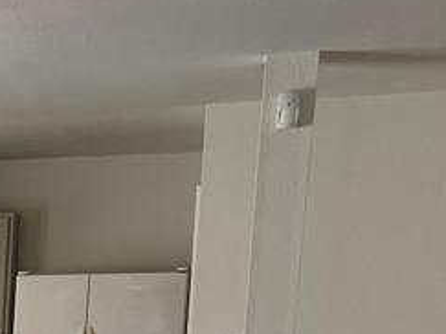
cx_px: -314
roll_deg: +0.0
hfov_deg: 16.7
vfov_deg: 13.3
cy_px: 593
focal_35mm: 101
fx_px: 1301
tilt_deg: -12.0
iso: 200
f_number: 1.78
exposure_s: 1/194
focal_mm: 6.76
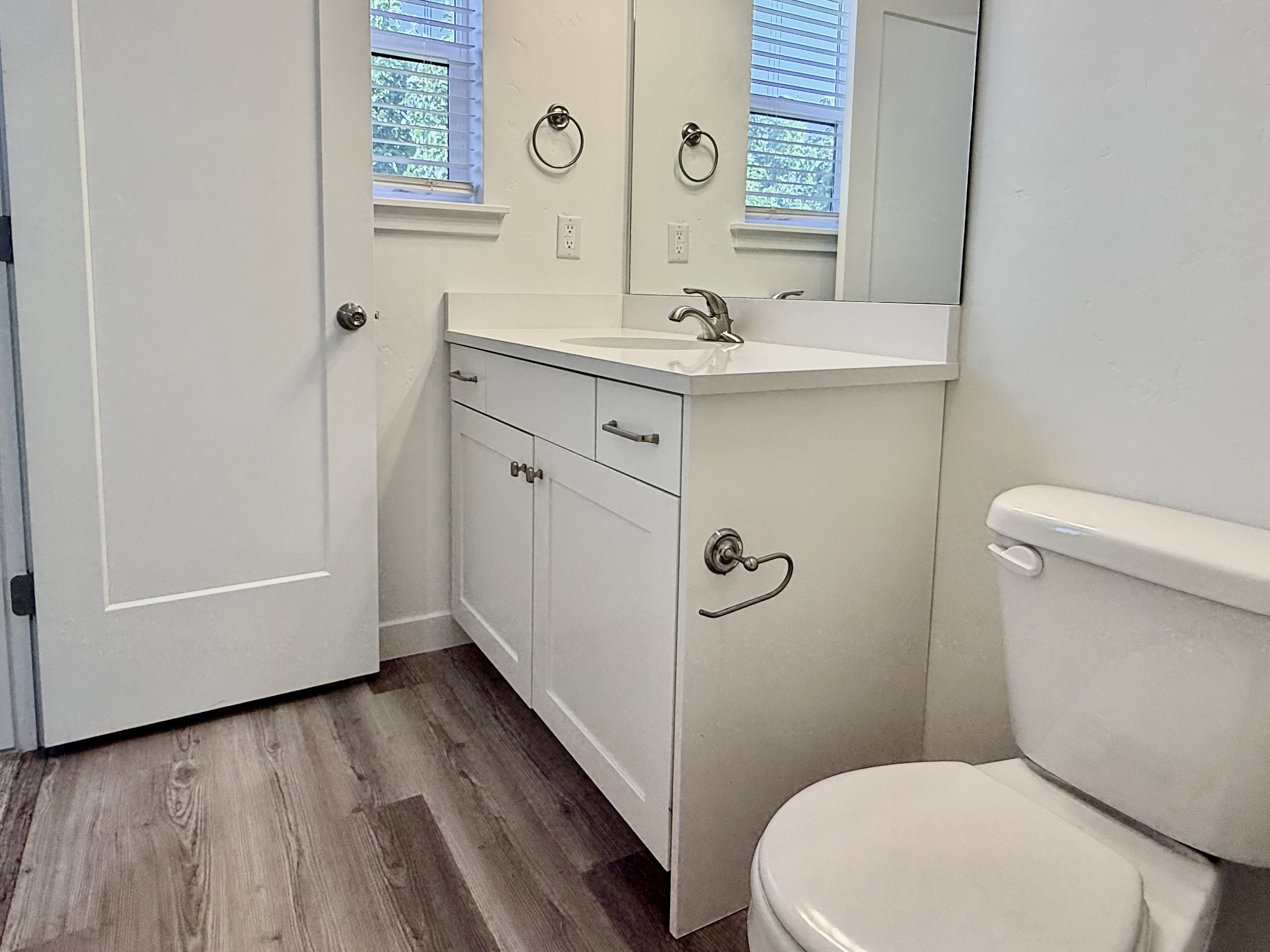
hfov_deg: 76.4
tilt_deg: -6.4
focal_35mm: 22
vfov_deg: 60.6
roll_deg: -1.1
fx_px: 807
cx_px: 618
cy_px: 381
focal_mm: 2.22
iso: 64
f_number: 2.2
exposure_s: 1/120
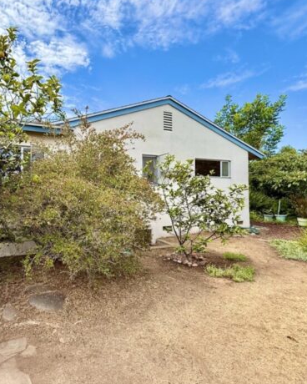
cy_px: 189
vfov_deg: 83.3
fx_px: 216
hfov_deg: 67.7
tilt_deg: +2.6
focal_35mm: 19
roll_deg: +0.2
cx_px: 89
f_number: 2.2
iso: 64
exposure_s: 1/779
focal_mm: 2.22
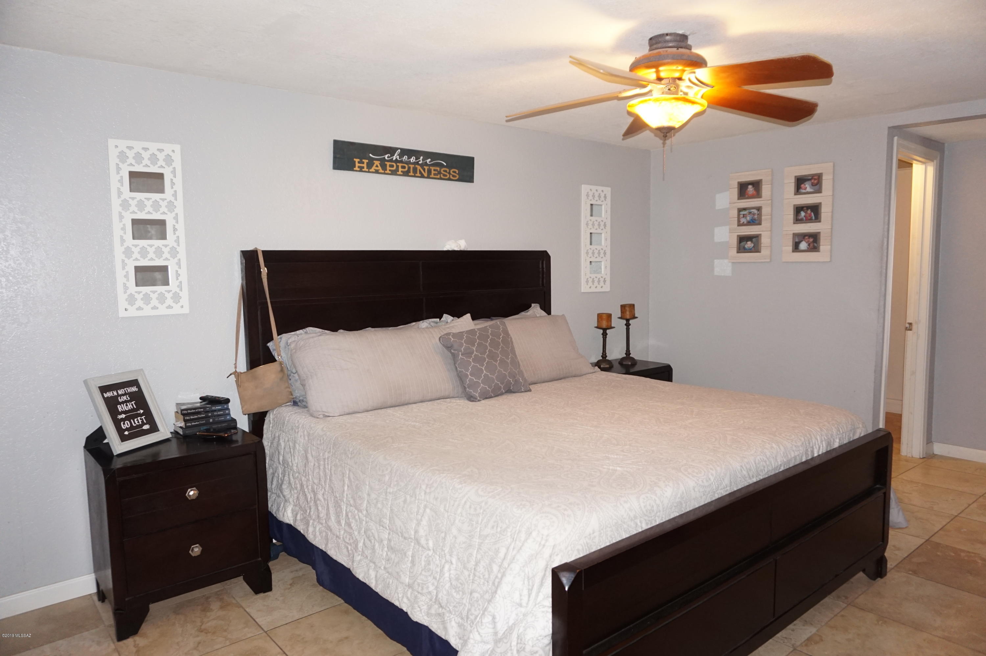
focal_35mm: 24
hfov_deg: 73.8
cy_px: 328
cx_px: 493
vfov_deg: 53.1
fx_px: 657
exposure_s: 1/100
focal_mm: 16
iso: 800
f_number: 3.5
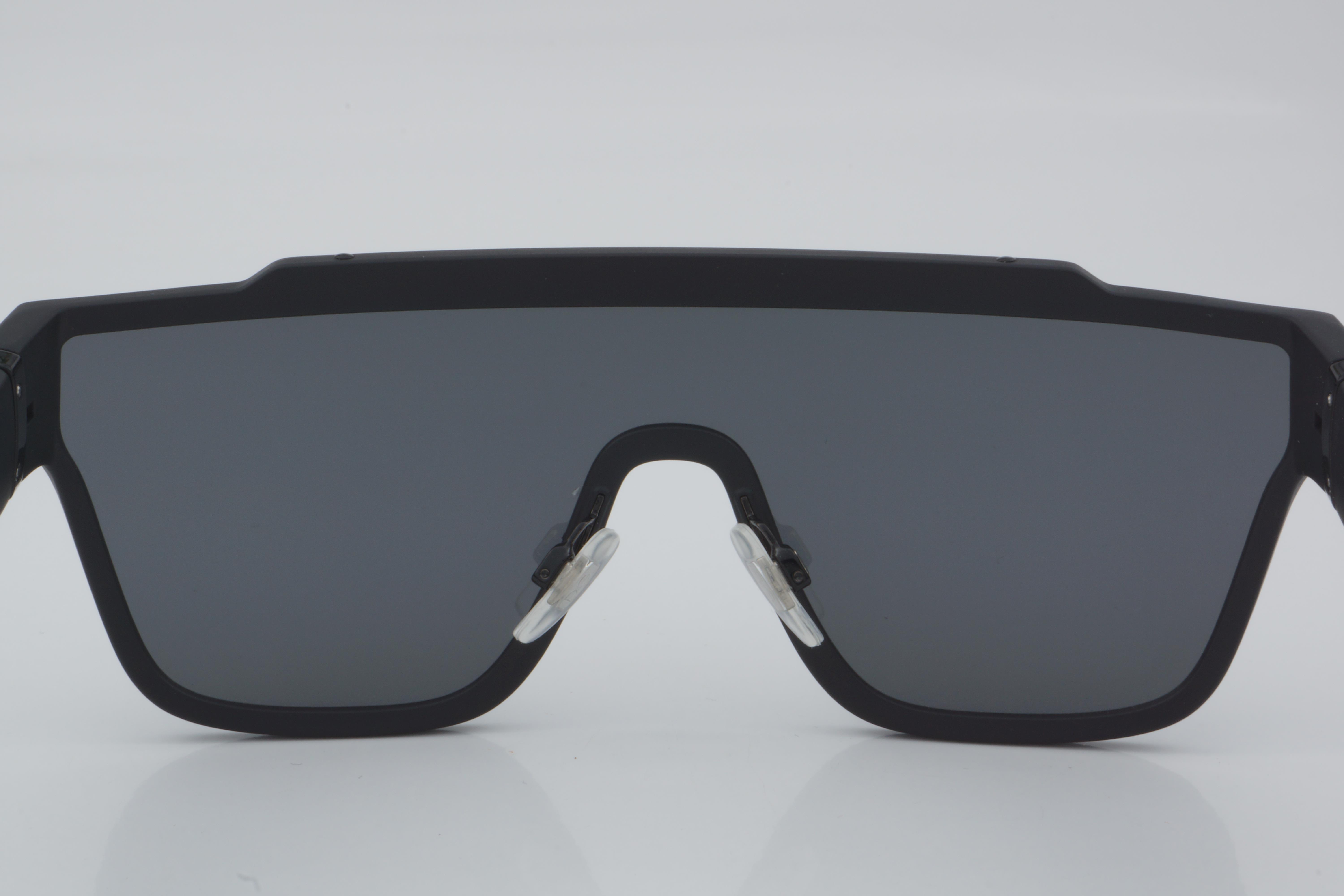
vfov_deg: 16.6
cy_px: 448
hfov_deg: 24.6
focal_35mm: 82
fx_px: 3080
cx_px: 672
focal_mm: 55
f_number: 32
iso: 100
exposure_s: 1/4
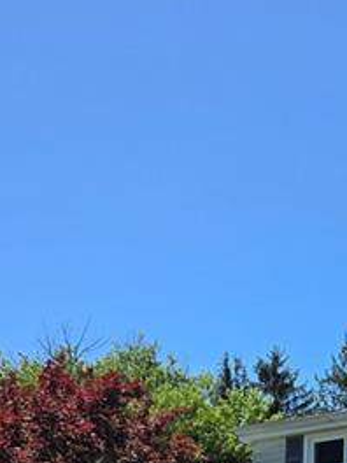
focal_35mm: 67
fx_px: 896
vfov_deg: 25.1
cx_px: 419
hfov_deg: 20.5
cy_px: 603
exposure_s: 1/4889
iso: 80
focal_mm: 6.3
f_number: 1.7
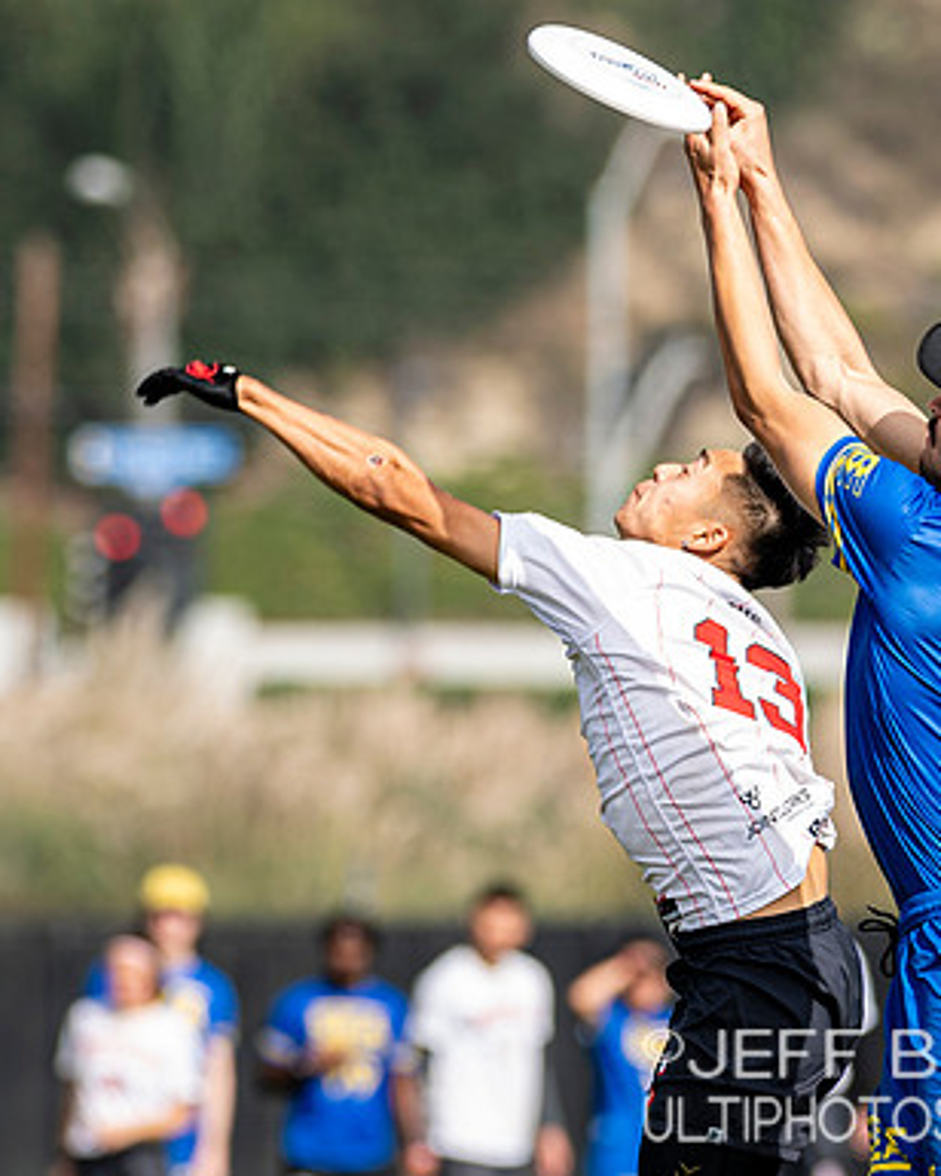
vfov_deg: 3.5
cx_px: 543
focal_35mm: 552
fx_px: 19216
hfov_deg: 2.8
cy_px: 833
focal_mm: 210
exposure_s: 1/1250
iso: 100
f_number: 3.2
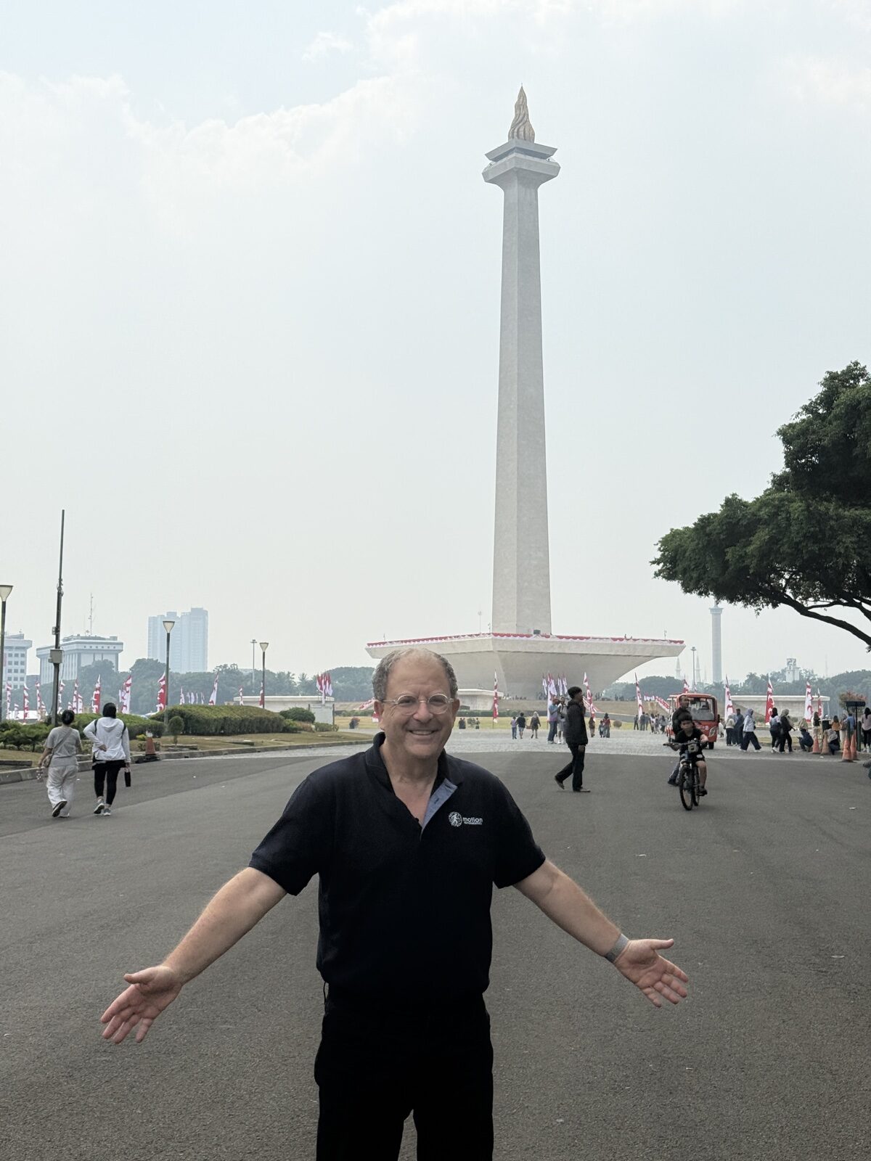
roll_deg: -0.6
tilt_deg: +4.7
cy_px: 580
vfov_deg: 39.7
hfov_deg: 30.3
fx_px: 1610
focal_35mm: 48
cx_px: 436
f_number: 1.78
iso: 64
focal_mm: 6.76
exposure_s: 1/11364
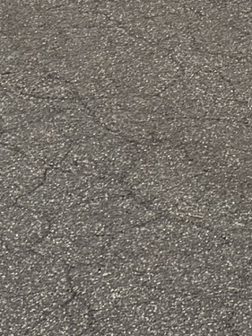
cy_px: -561
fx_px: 1910
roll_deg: +0.0
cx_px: 609
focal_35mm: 197
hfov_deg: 7.1
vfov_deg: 8.8
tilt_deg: +2.7
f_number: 1.78
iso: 64
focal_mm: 6.76
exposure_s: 1/155
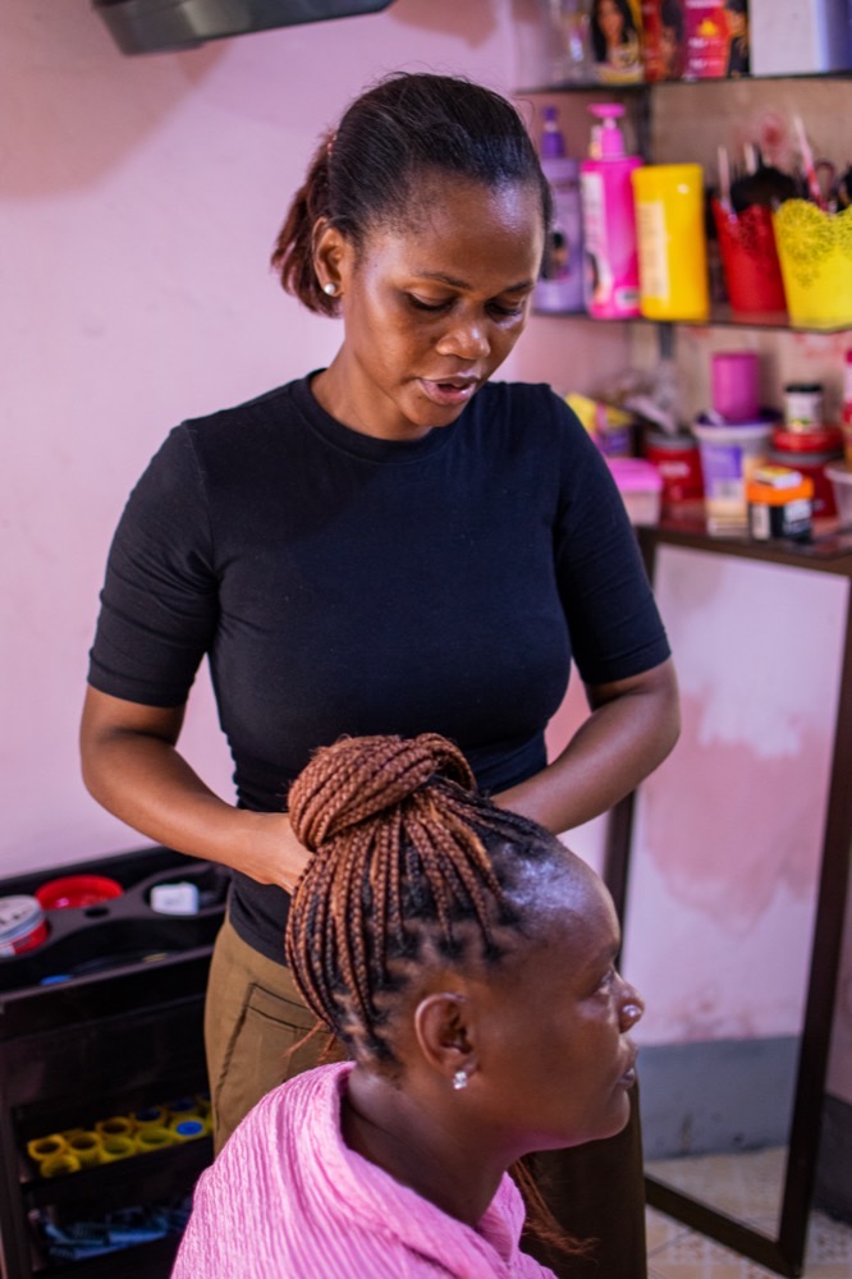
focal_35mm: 52
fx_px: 1865
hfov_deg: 25.7
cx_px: 426
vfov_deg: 37.9
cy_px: 640
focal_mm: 35
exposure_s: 1/125
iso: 800
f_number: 1.8
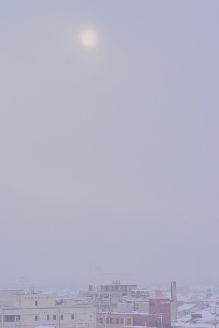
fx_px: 1615
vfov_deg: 11.6
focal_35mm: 177
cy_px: 164
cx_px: 110
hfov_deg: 7.8
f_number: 7.1
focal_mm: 65.9
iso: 160
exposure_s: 1/250
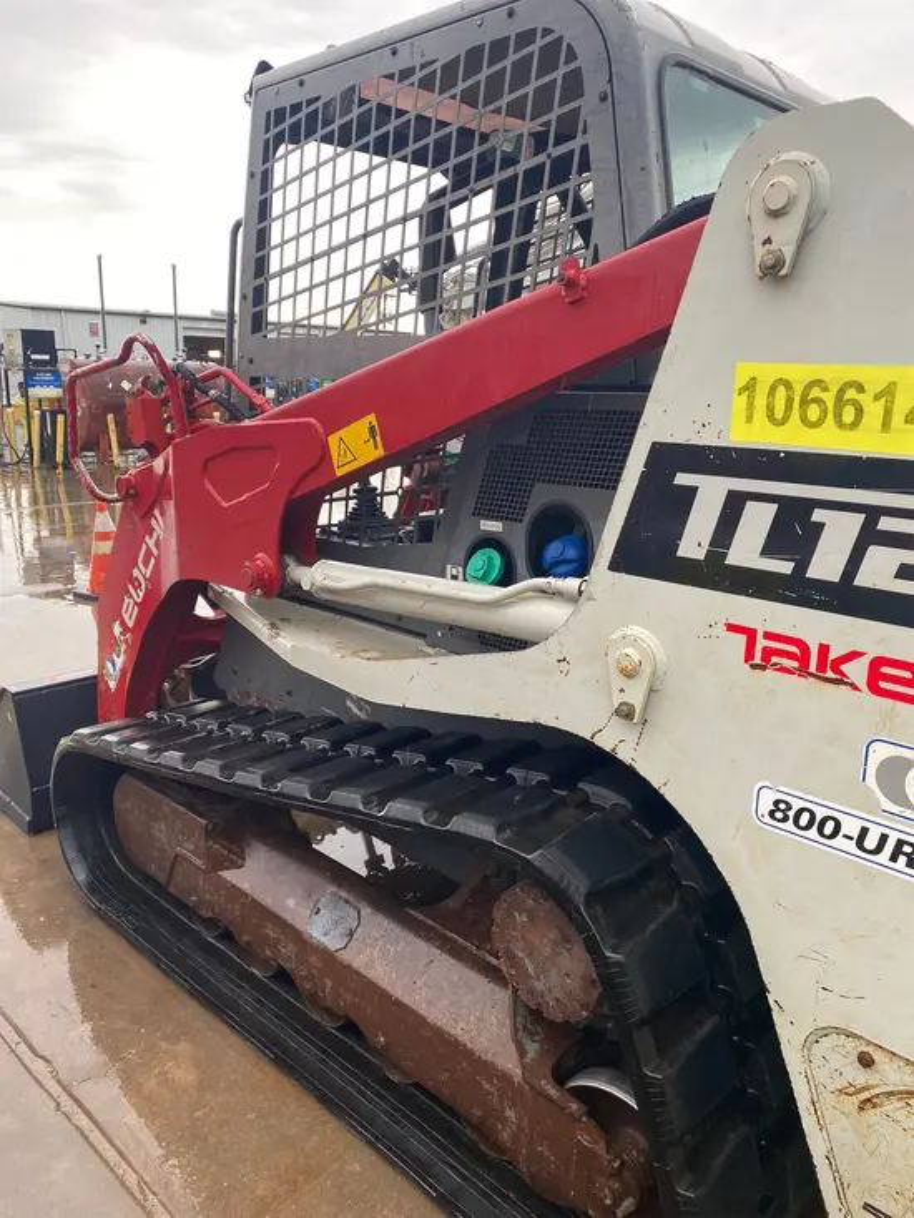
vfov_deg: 67.3
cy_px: 609
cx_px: 457
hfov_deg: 53.1
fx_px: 915
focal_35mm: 26
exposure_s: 1/121
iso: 50
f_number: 1.8
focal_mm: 4.25
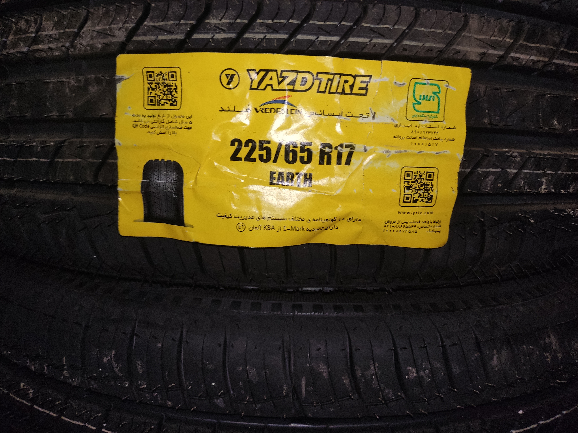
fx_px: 417
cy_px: 216
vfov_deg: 54.9
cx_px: 289
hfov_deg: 69.4
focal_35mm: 25
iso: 358
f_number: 1.79
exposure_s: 1/50
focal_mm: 4.71
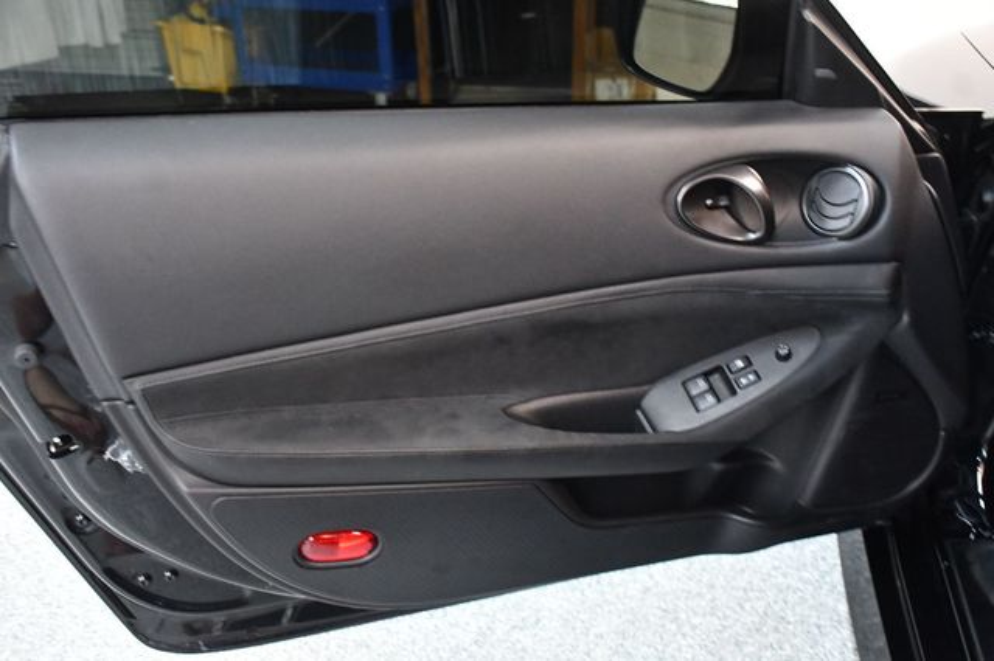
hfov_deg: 49.6
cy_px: 330
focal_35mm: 39
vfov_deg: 34.2
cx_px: 497
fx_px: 1076
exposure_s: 1/60
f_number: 3.8
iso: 5000
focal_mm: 26
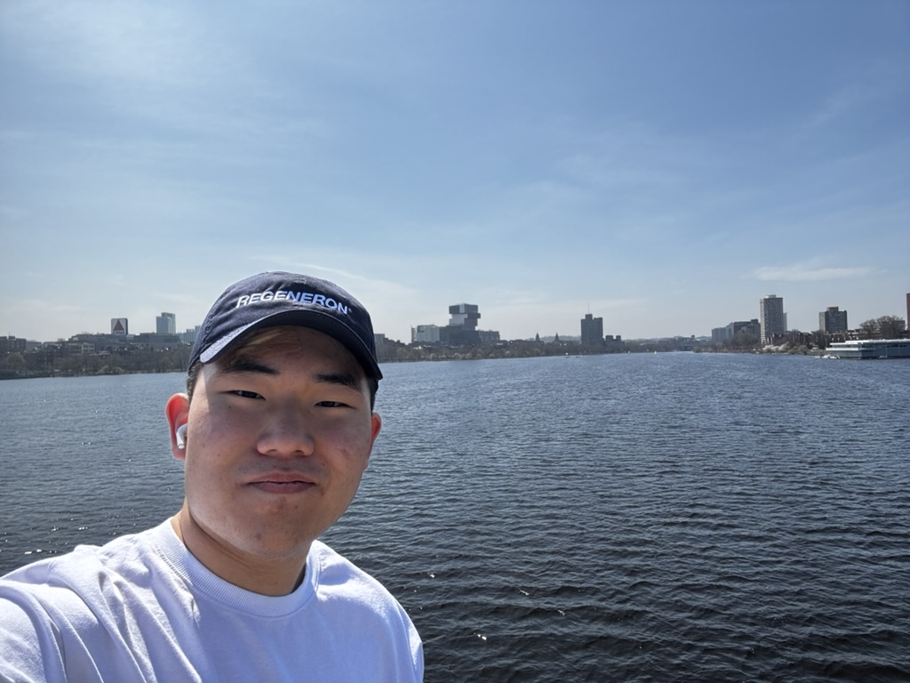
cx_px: 455
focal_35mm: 23
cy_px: 342
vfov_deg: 58.9
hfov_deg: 73.9
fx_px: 605
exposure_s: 1/1383
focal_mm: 2.69
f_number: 1.9
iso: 25
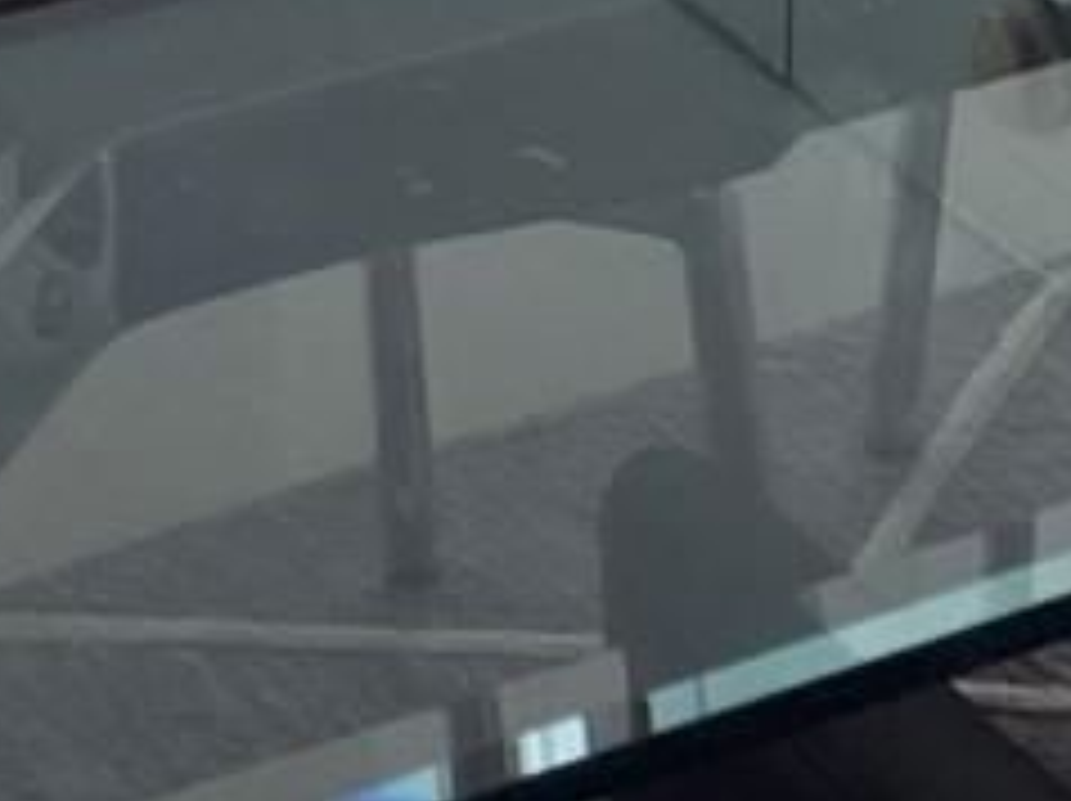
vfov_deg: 7.3
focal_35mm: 175
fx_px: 5409
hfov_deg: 11.2
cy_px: -1818
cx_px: 1008
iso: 40
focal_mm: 5.1
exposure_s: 1/120
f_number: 1.6
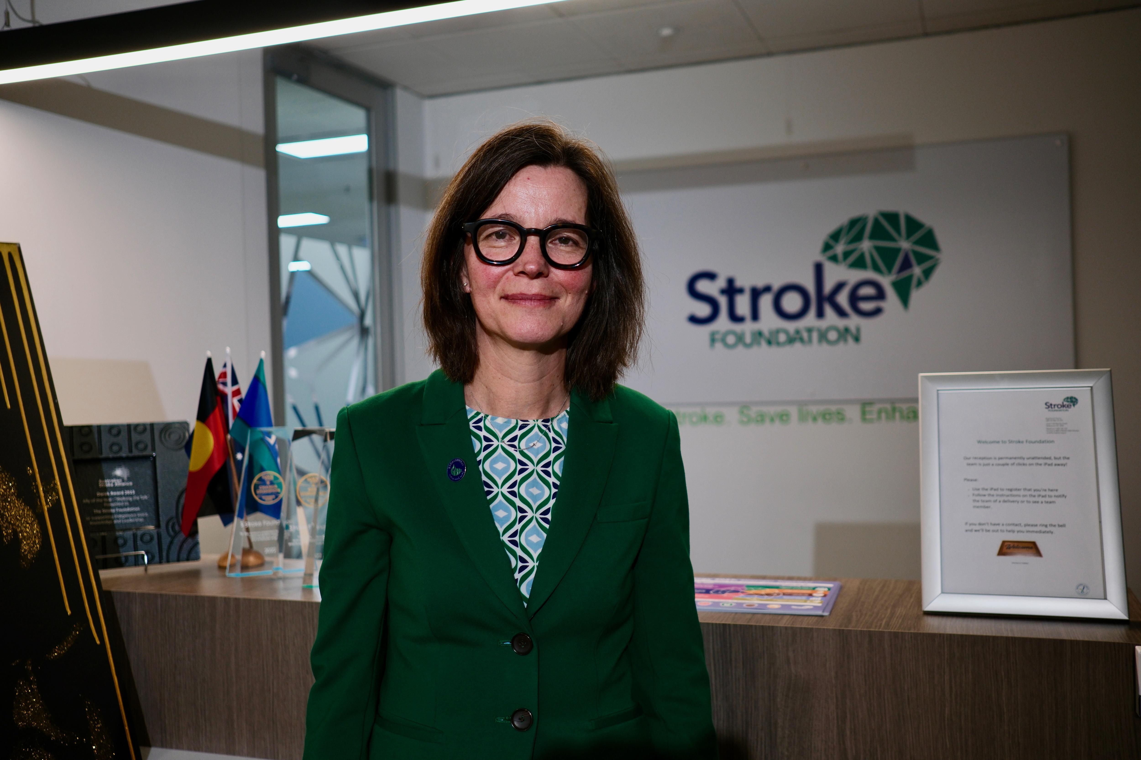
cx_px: 570
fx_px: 1109
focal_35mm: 35
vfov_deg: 37.8
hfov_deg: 54.4
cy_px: 380
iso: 250
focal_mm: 23
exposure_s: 1/100
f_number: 2
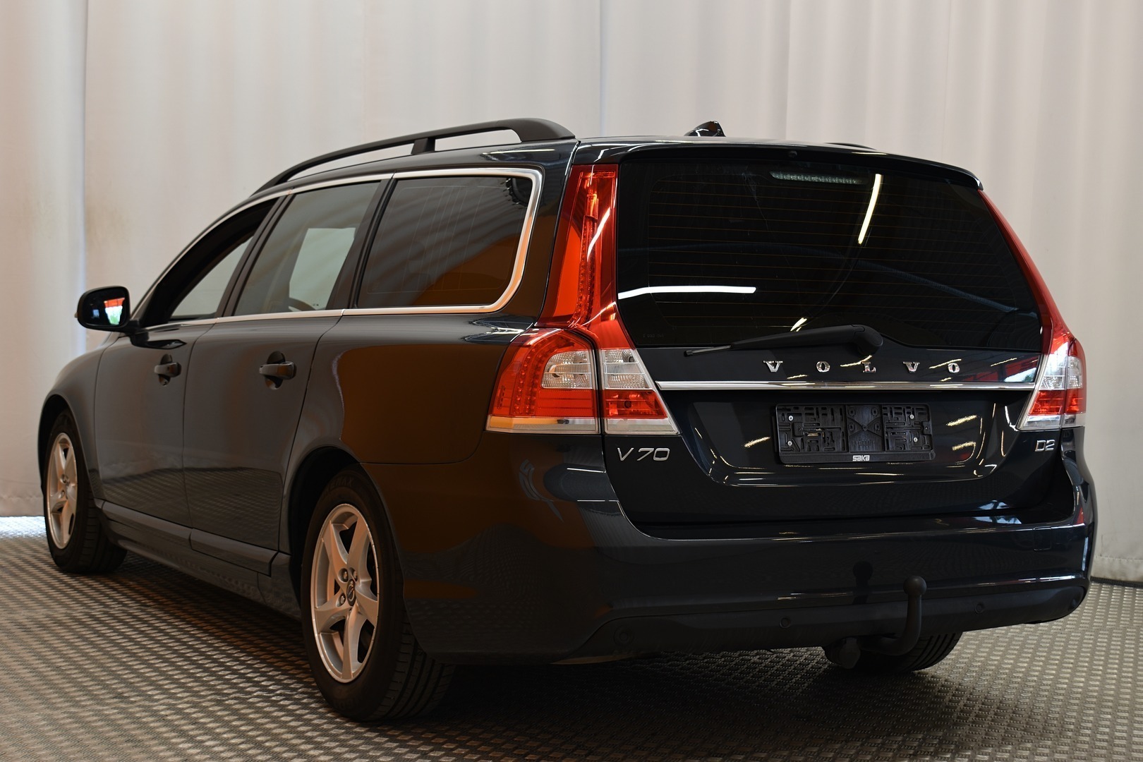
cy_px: 381
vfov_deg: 23.8
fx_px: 1810
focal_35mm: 57
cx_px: 572
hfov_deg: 35.1
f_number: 6.7
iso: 100
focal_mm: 38
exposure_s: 1/8
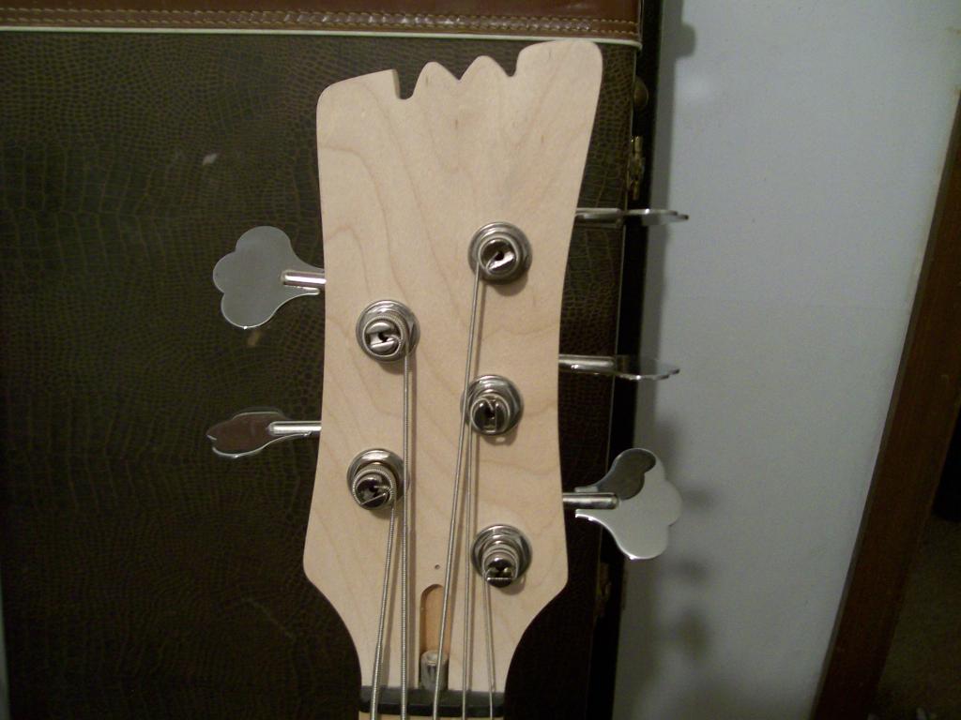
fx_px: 999
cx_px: 480
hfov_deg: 51.4
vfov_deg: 39.7
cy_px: 360
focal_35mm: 36
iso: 160
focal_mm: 6
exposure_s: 1/8
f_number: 2.7
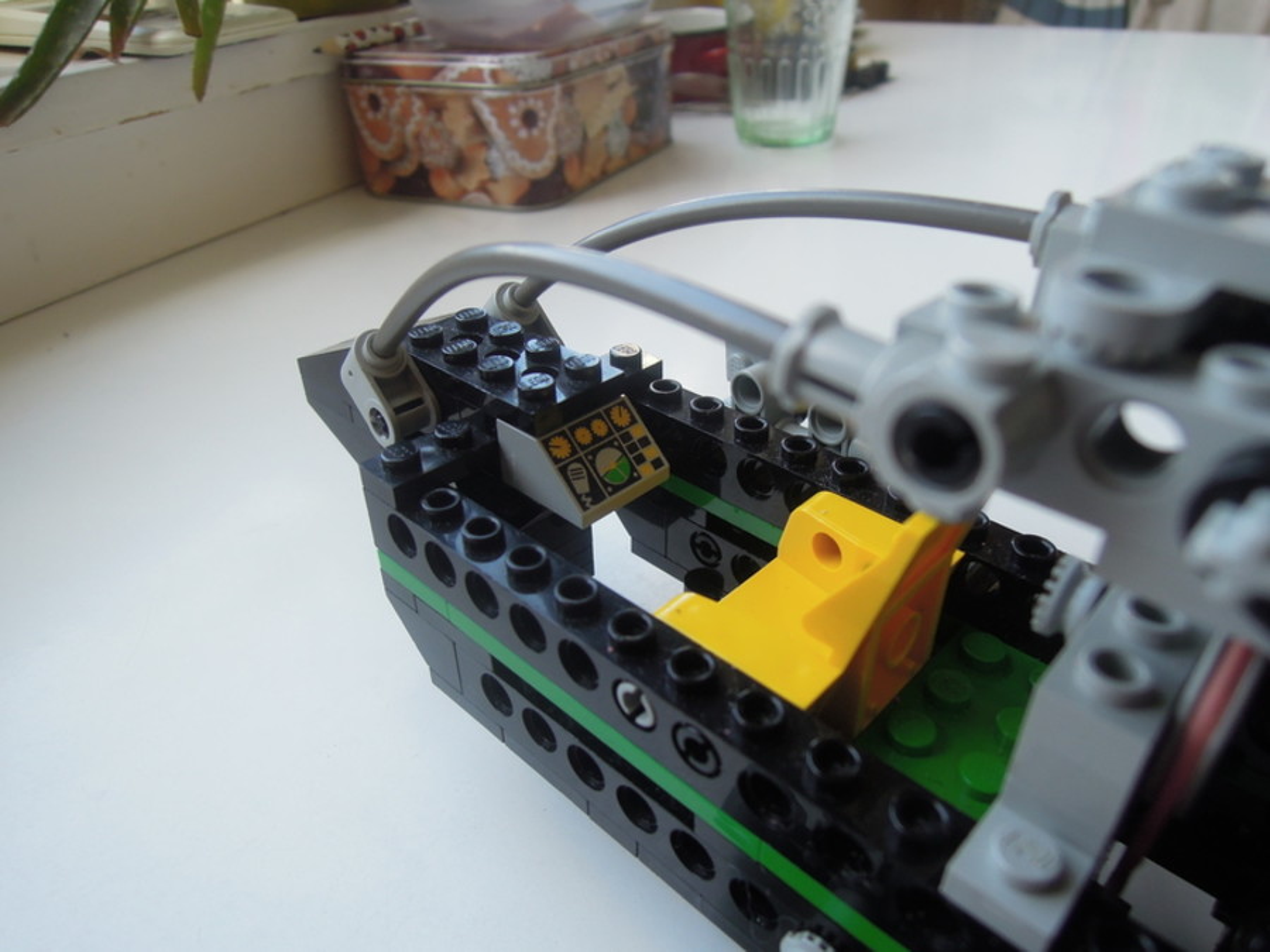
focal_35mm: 24
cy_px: 476
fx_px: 881
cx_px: 635
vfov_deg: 56.8
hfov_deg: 71.6
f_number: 2.8
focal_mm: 4.3
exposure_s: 1/160
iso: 160
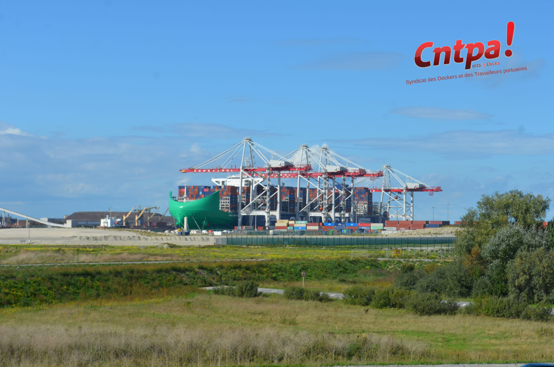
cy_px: 184
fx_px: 1267
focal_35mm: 82
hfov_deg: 24.7
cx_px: 277
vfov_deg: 16.5
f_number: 9
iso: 100
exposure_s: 1/320
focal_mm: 55
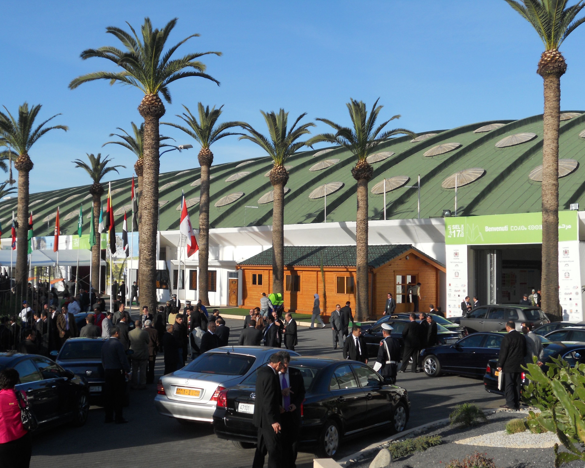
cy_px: 234
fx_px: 831
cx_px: 276
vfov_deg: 31.4
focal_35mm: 48
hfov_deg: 38.8
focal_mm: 8.2
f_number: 4.3
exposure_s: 1/640
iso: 80
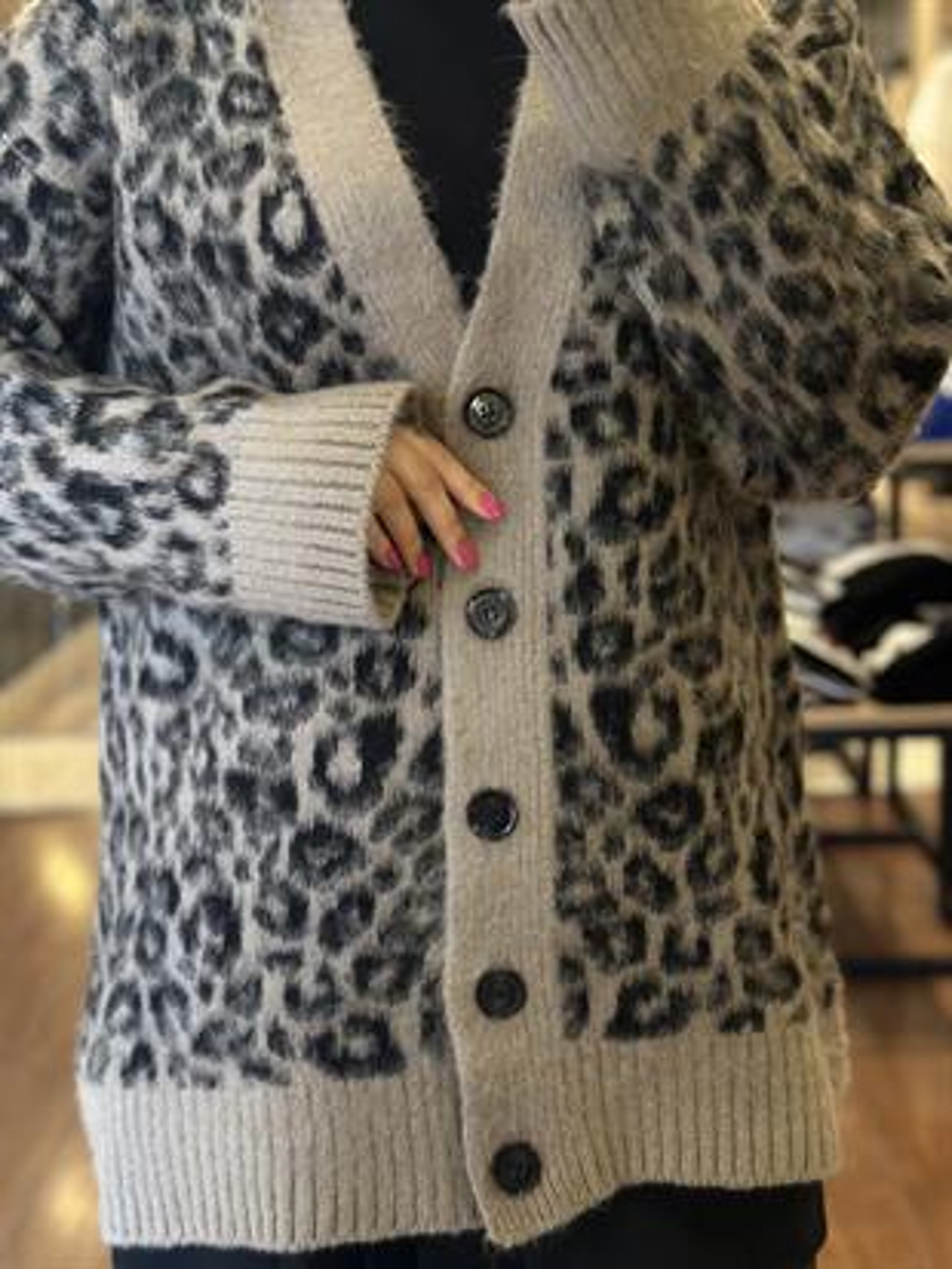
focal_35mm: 48
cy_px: 634
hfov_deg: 30.3
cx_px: 476
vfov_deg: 39.6
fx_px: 1759
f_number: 1.78
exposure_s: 1/66
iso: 125
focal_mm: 6.86
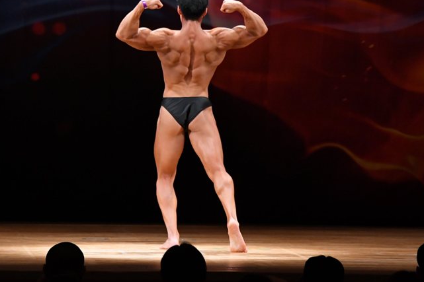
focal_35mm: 272
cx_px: 188
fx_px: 3203
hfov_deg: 7.6
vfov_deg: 5.0
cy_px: 122
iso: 4000
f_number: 5.6
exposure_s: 1/400
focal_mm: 150
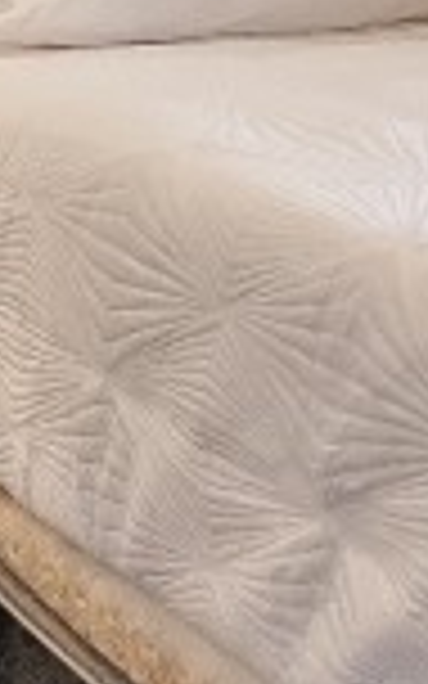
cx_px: 1942
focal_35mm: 152
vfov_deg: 12.4
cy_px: -621
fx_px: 2837
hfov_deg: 6.3
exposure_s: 1/160
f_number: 4
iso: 800
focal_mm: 14
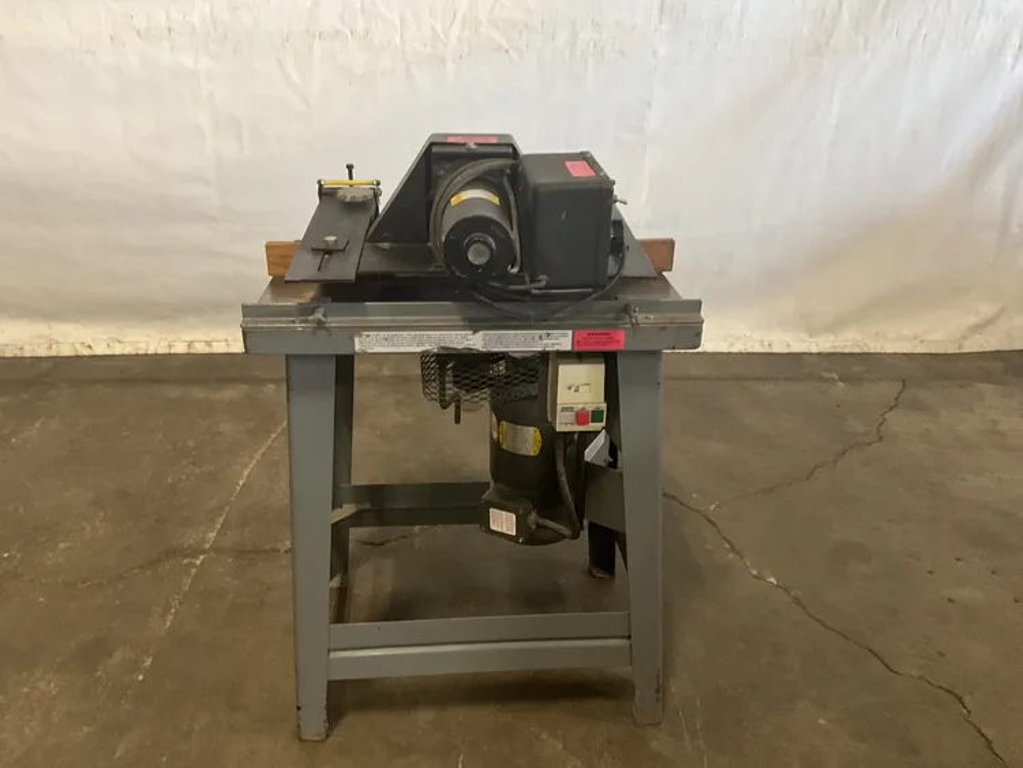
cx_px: 512
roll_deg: -1.2
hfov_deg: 61.6
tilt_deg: -25.7
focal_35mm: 29
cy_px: 384
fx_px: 857
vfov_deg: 48.3
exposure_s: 1/50
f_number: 1.8
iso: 320
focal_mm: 3
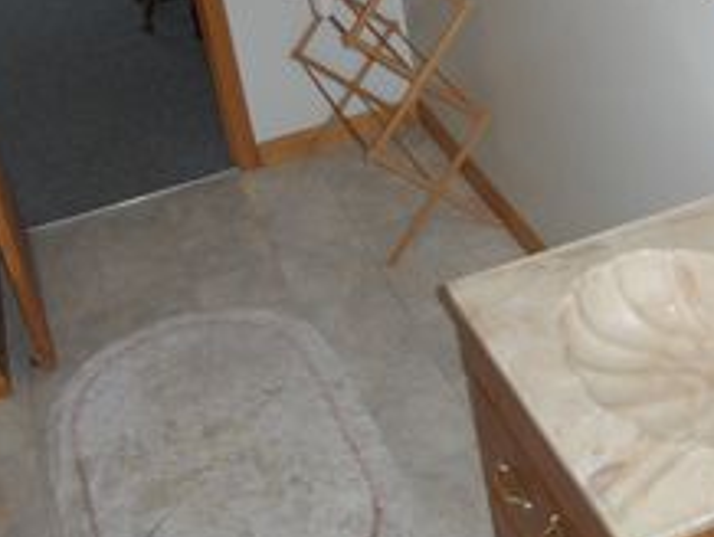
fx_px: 1218
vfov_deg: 24.5
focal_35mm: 59
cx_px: 413
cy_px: 121
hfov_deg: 32.6
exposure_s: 1/60
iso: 100
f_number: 2.8
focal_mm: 7.5
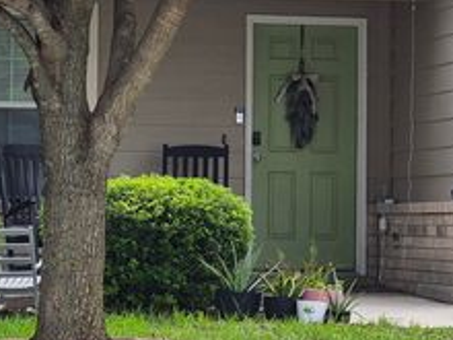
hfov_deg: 12.6
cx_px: 126
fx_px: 2055
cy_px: 151
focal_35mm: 157
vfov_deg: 9.5
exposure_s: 1/578
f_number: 2.4
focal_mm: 7
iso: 32
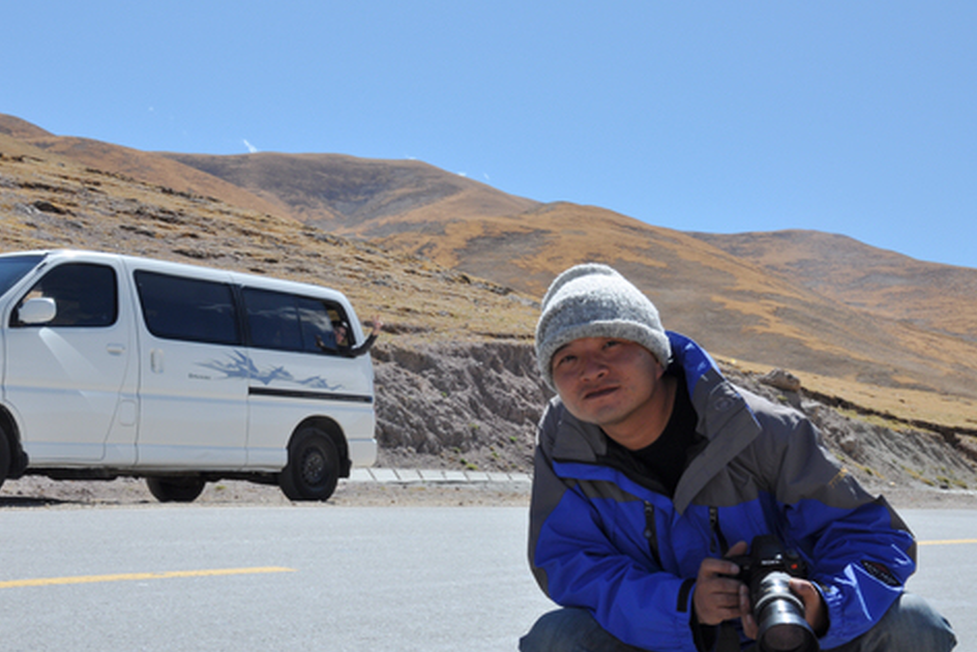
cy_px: 321
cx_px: 442
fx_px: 1590
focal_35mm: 59
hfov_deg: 34.1
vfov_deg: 23.2
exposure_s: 1/160
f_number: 13
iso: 200
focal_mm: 35
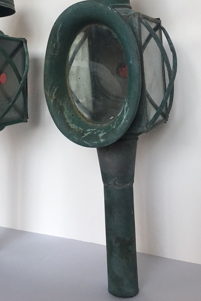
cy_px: 88
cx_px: 56
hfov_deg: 29.5
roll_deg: +0.3
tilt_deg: +1.5
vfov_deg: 42.7
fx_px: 377
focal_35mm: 45
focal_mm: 4.15
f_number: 2.2
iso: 100
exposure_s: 1/33
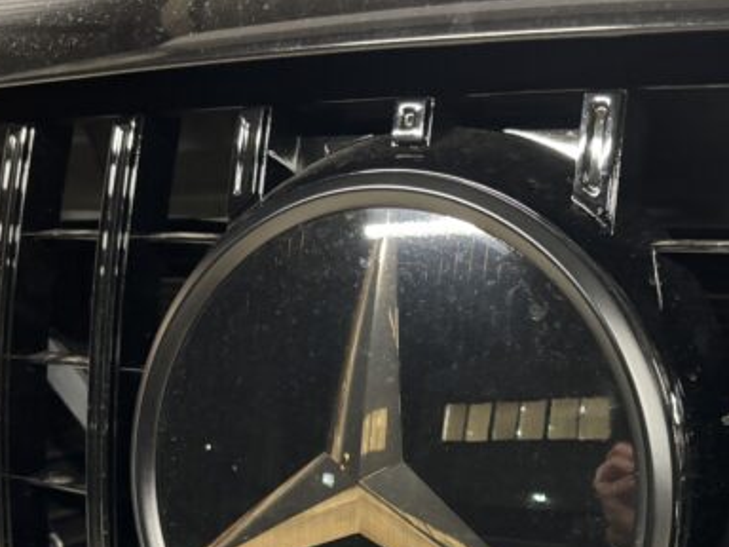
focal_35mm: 52
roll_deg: +1.9
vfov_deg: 27.6
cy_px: 422
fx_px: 1095
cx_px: 429
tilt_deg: -14.3
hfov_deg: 36.7
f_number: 1.6
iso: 640
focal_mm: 5.96
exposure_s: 1/25
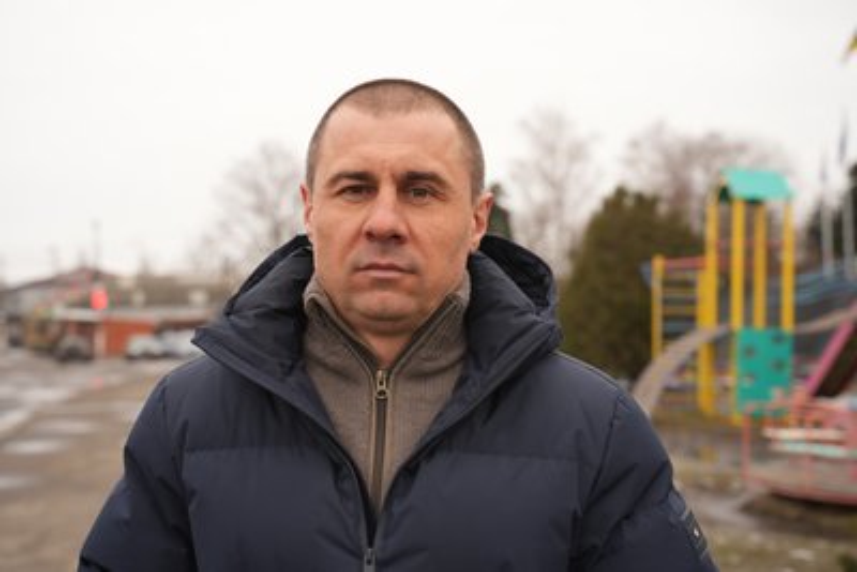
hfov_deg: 37.5
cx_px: 428
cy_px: 286
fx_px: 1262
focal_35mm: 53
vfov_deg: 25.5
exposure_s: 1/125
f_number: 4
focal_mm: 53
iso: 100
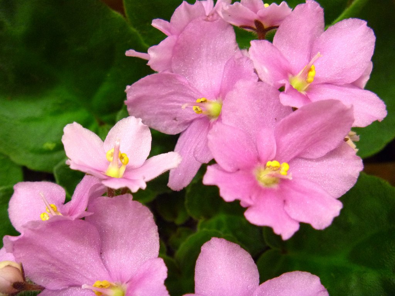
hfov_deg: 40.4
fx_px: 536
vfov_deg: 30.9
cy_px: 148
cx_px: 198
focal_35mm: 47
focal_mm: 8.3
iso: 400
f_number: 3.7
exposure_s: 1/30
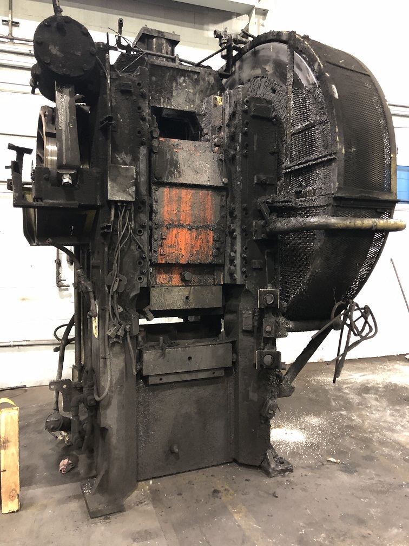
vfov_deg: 63.4
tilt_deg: -3.4
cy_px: 273
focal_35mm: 28
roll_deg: +1.5
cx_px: 204
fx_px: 441
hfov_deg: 49.7
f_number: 1.8
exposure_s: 1/4
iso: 100
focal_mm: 3.99
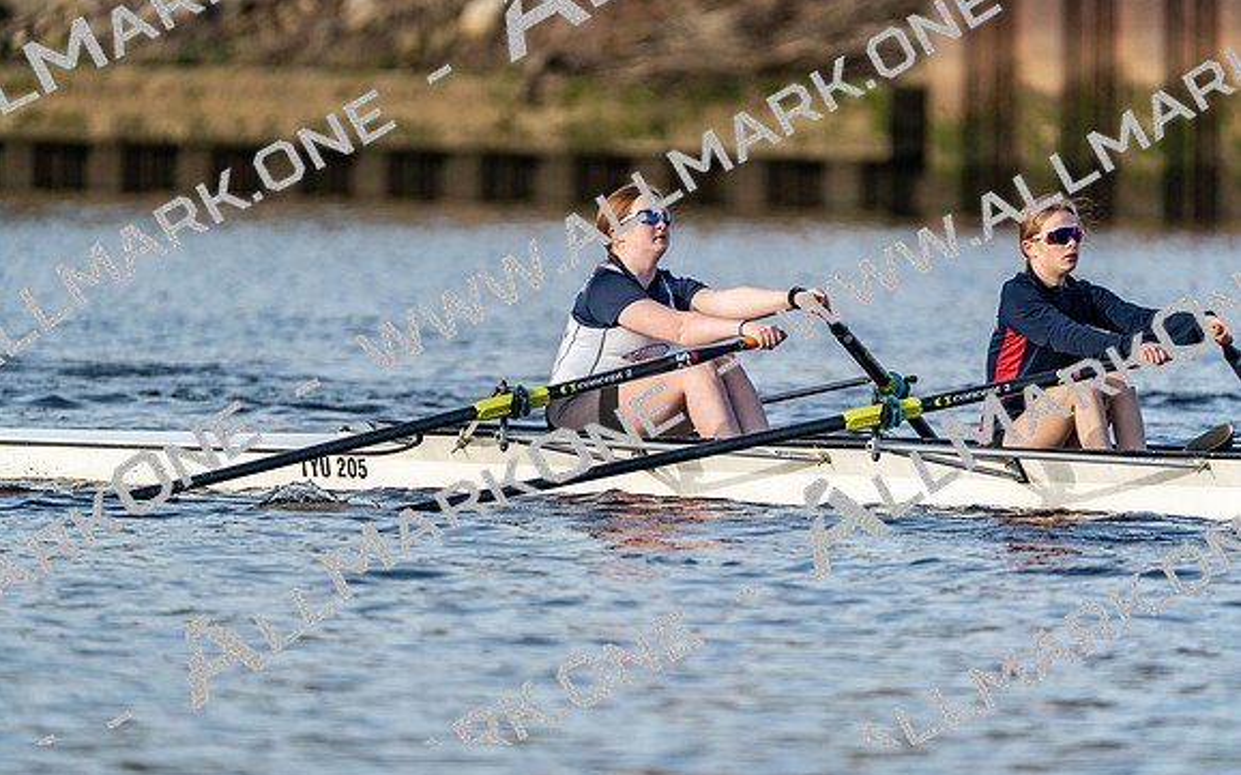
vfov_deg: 2.1
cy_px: 377
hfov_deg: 3.4
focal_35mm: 614
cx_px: 620
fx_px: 20762
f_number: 6.3
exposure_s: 1/2000
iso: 1000
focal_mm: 600
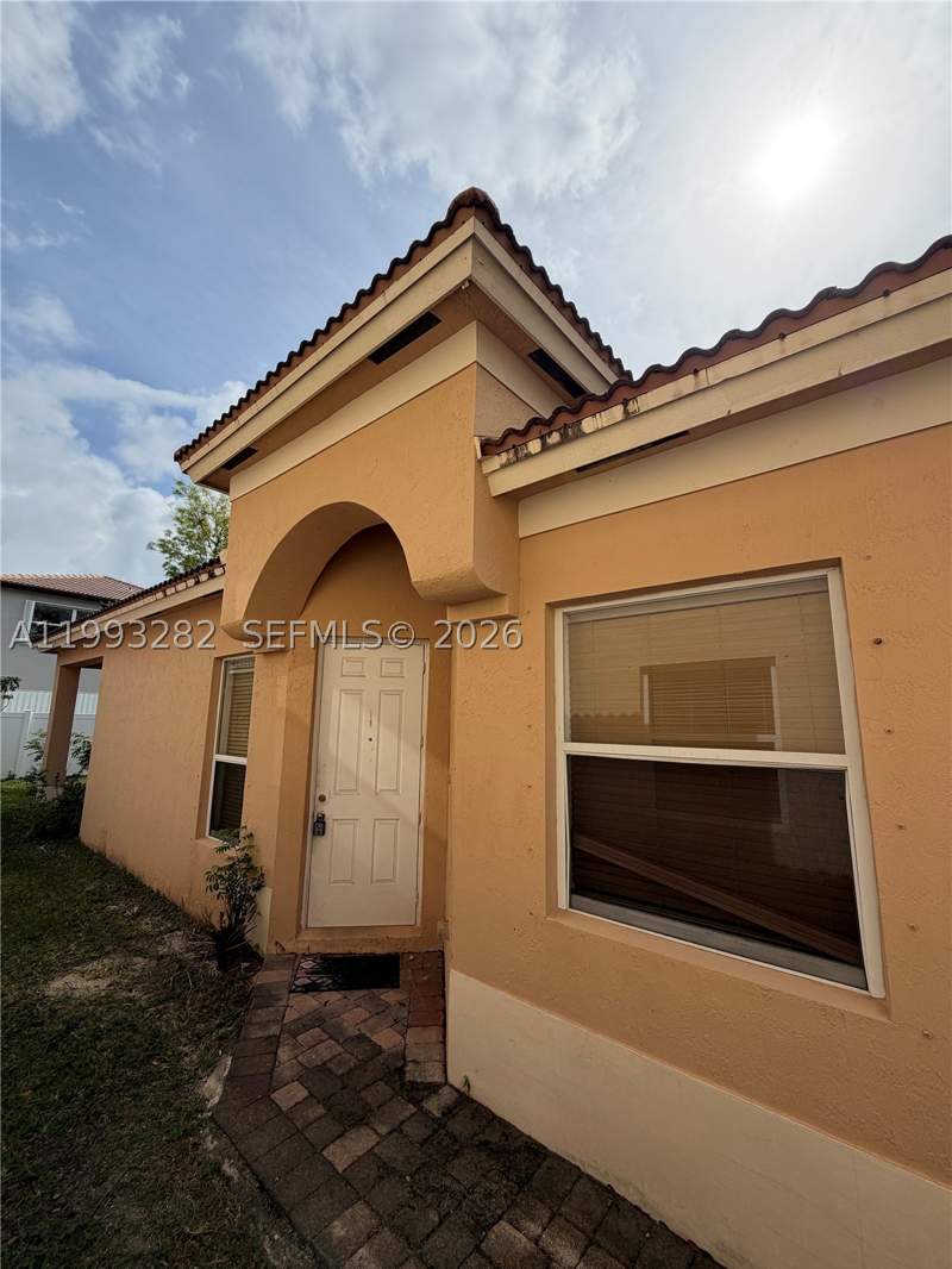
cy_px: 634
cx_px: 476
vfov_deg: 102.1
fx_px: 513
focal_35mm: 14
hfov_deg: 85.7
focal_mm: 2.22
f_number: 2.2
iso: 32
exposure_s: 1/1399
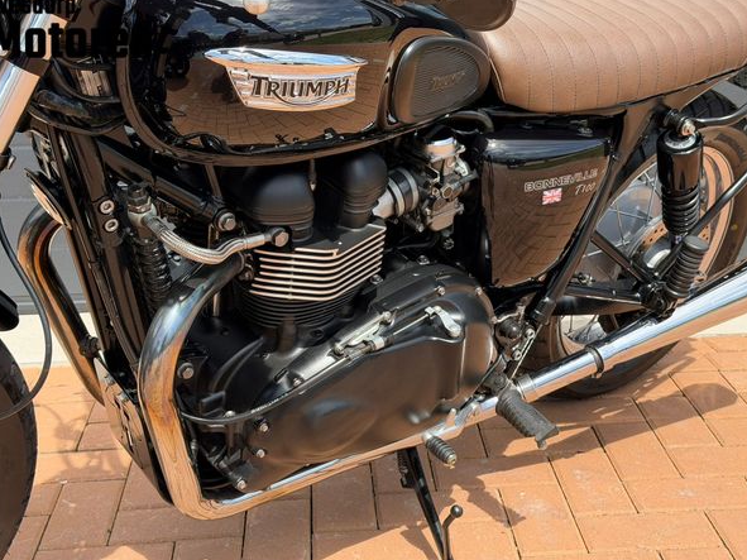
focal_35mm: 52
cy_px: 277
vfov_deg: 28.0
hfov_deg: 36.8
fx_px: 1122
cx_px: 394
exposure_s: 1/1608
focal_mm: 6.76
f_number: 1.78
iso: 80
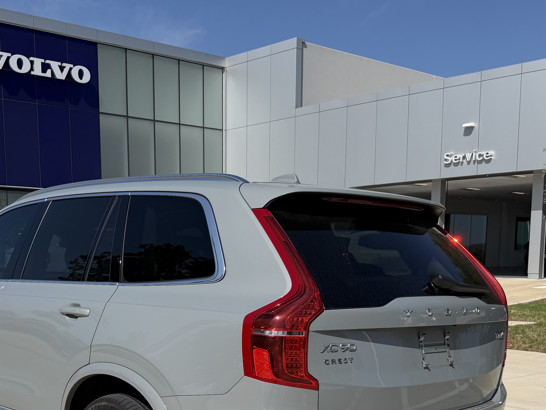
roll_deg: +0.2
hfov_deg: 40.1
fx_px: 741
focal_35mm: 47
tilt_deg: -8.8
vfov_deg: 29.6
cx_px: 197
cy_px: 368
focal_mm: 6.76
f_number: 1.78
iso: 80
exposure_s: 1/8130
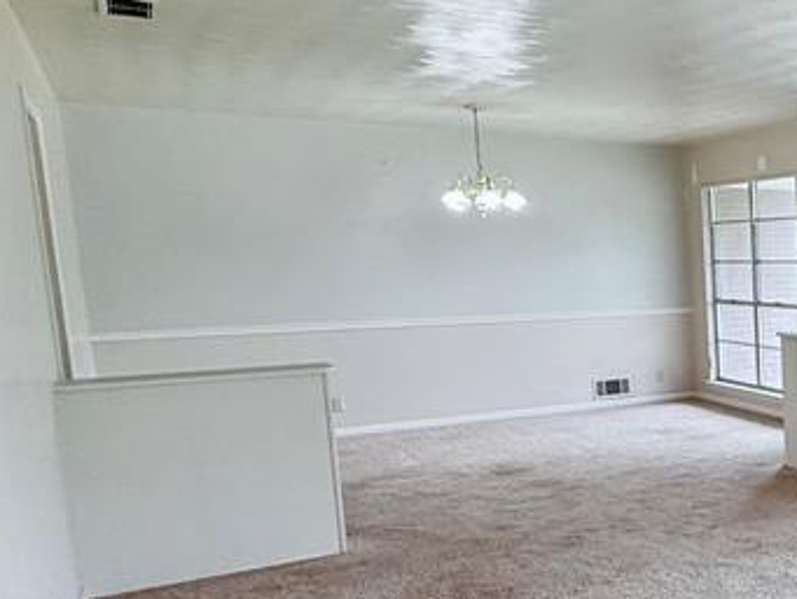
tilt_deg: -7.9
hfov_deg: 34.1
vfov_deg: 34.1
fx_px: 967
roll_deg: +0.3
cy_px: 386
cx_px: 1000
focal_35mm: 42
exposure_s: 1/122
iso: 50
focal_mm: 2.22
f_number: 2.2
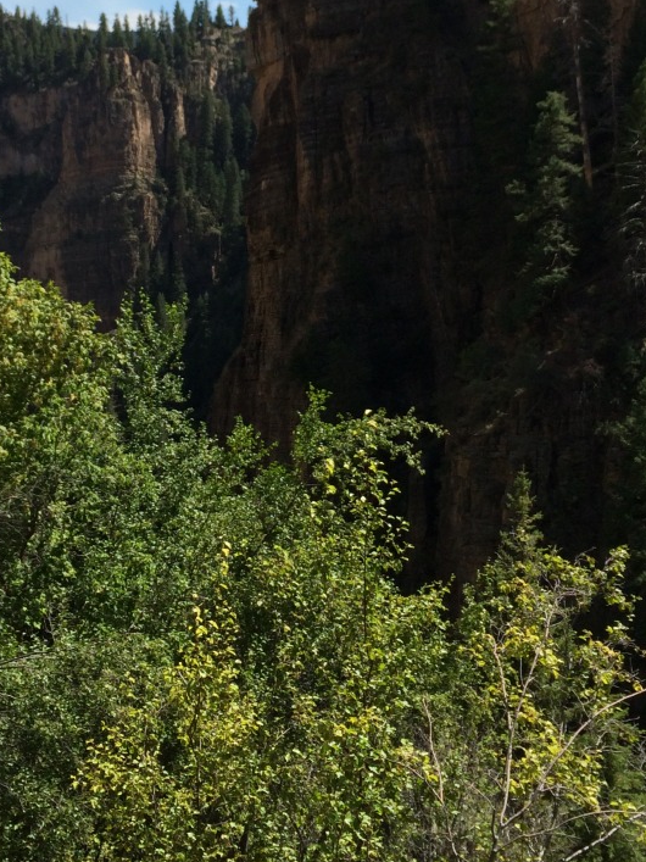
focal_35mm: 56
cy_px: 235
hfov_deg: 26.0
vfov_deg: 33.8
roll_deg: +3.1
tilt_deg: -1.4
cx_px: 261
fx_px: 1394
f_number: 2.2
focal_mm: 4.15
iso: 32
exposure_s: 1/1786
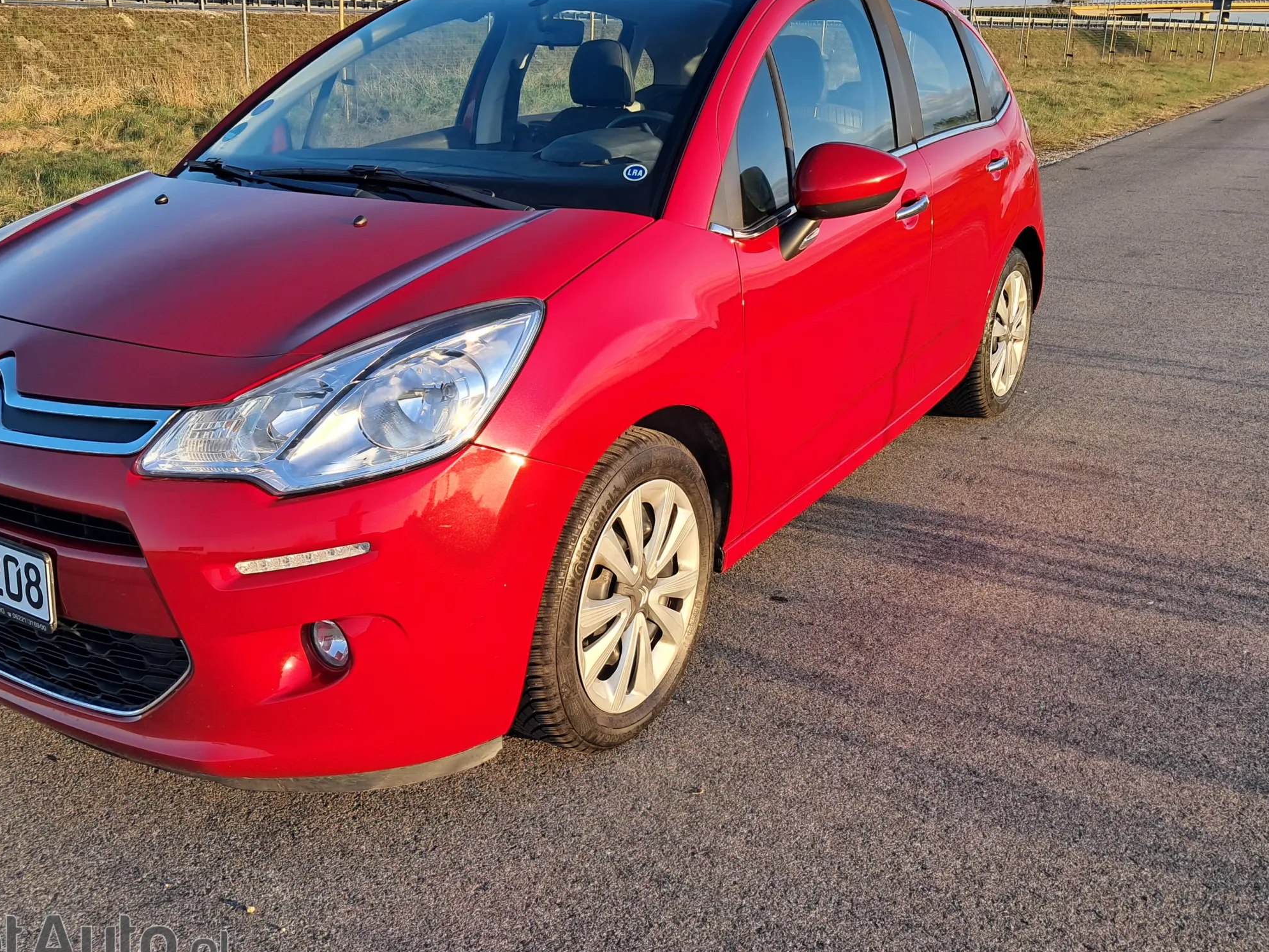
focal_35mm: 32
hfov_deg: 56.8
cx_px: 595
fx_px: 1173
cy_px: 422
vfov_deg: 44.1
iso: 50
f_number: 1.8
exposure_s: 1/183
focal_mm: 4
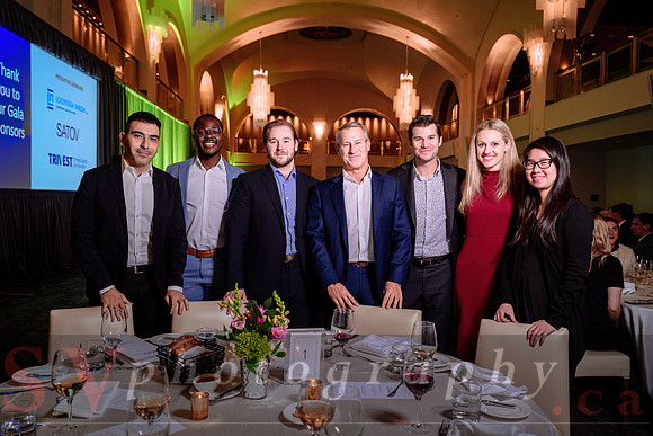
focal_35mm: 29
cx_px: 326
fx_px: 534
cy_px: 218
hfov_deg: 62.9
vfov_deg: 44.4
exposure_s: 1/60
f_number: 4
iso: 1000
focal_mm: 29
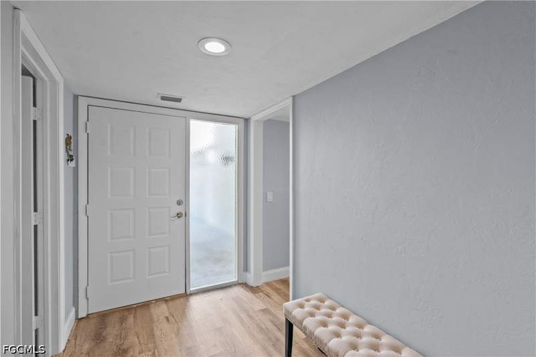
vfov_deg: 73.7
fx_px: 238
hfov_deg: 96.7
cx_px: 268
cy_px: 178
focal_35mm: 16
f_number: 8
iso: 400
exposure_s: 1/40
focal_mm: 16
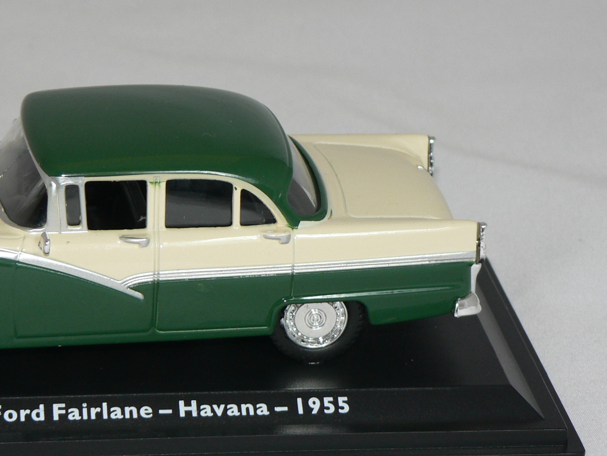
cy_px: 223
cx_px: 130
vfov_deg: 8.4
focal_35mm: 176
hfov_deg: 11.2
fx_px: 3086
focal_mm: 17.3
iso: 80
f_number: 3.2
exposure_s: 1/60
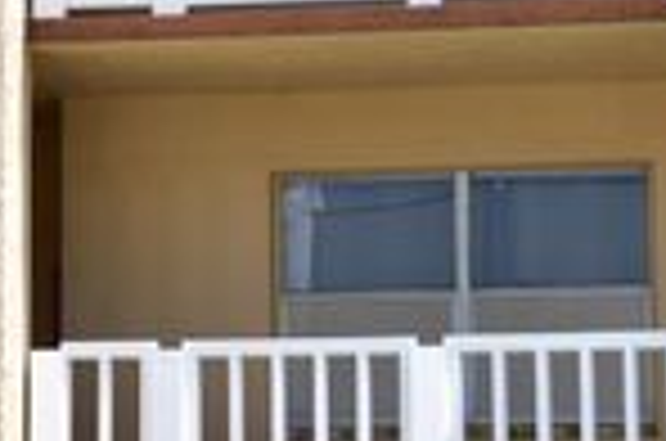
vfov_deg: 5.2
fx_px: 4873
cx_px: -302
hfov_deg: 7.7
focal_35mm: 264
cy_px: -88
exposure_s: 1/200
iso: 100
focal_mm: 52
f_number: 7.1
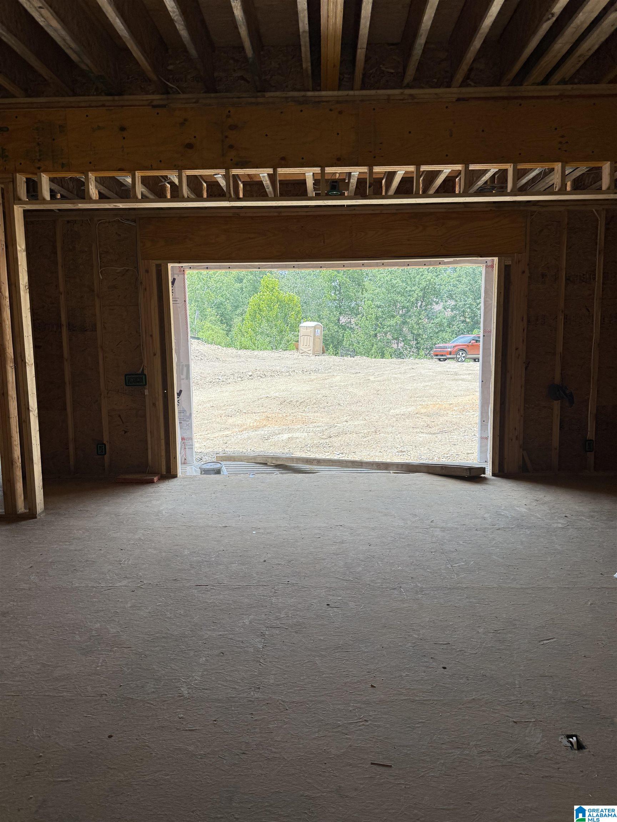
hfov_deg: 56.8
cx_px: 308
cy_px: 411
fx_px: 570
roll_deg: -1.4
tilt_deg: -4.3
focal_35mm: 24
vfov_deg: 71.6
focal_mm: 6.76
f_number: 1.78
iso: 80
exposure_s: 1/649
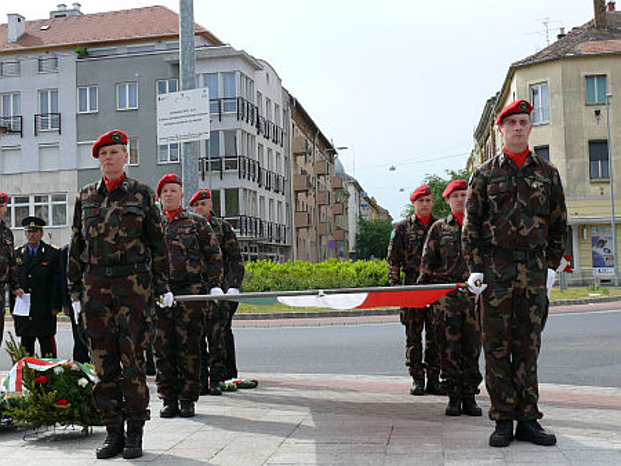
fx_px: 951
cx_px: 310
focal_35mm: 53
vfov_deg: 27.5
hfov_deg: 36.2
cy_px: 233
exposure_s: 1/400
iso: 100
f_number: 5.6
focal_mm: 9.5
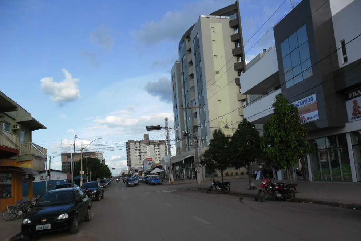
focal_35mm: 29
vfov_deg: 44.9
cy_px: 133
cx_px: 182
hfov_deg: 63.7
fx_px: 291
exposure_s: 1/663
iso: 100
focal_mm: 4.9
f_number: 3.5
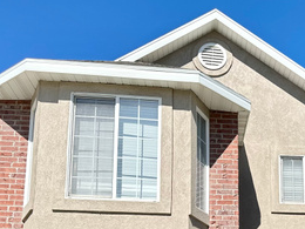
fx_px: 520
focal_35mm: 59
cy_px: 269
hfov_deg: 31.5
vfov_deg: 22.9
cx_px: 262
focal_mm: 6.86
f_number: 1.78
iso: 80
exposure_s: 1/4016
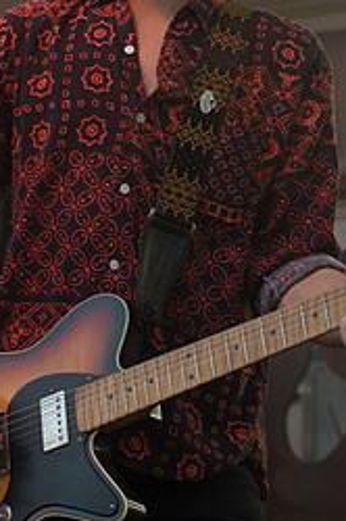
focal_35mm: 119
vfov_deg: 17.1
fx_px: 1720
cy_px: 119
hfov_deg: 11.5
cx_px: 155
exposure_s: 1/125
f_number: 4
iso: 200
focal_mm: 44
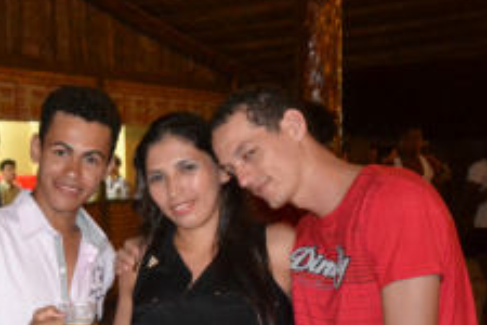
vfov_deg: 16.7
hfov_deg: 24.0
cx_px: -26
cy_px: 328
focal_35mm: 80
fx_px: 1082
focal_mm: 24
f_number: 3.8
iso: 3200
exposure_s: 1/60
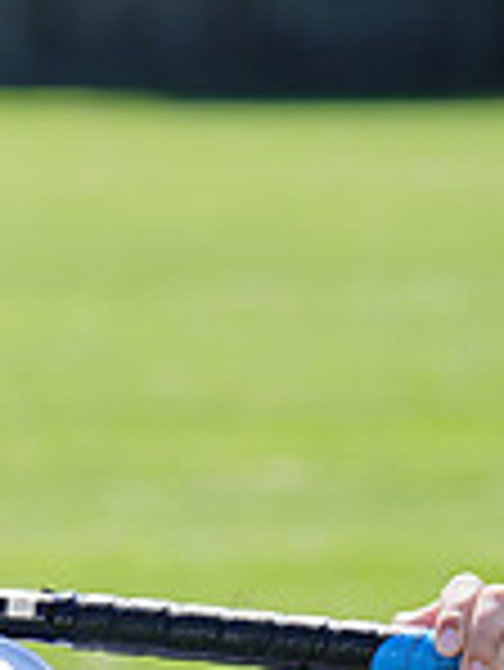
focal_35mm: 650
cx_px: -387
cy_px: 740
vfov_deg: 3.0
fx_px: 12600
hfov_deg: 2.3
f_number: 9
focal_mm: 174
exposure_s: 1/250
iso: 200
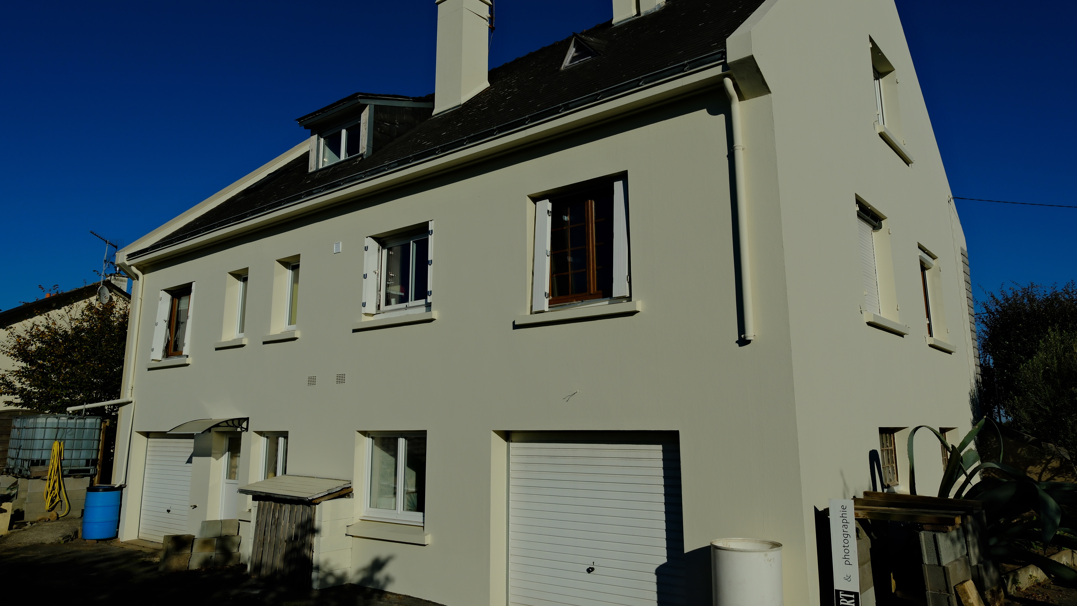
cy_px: 266
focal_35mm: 26
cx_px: 534
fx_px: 743
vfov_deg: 44.3
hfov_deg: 71.9
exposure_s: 1/2000
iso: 125
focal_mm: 16
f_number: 6.4
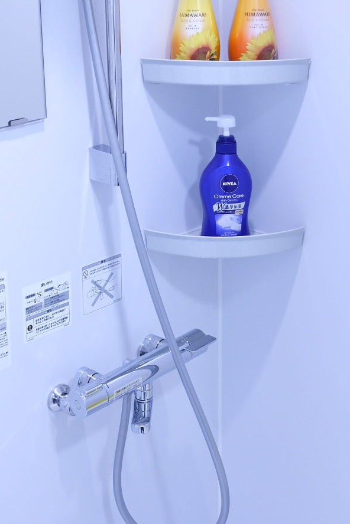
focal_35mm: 54
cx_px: 229
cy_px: 146
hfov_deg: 25.0
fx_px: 787
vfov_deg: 36.2
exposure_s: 1/60
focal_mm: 18
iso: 1250
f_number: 2.8
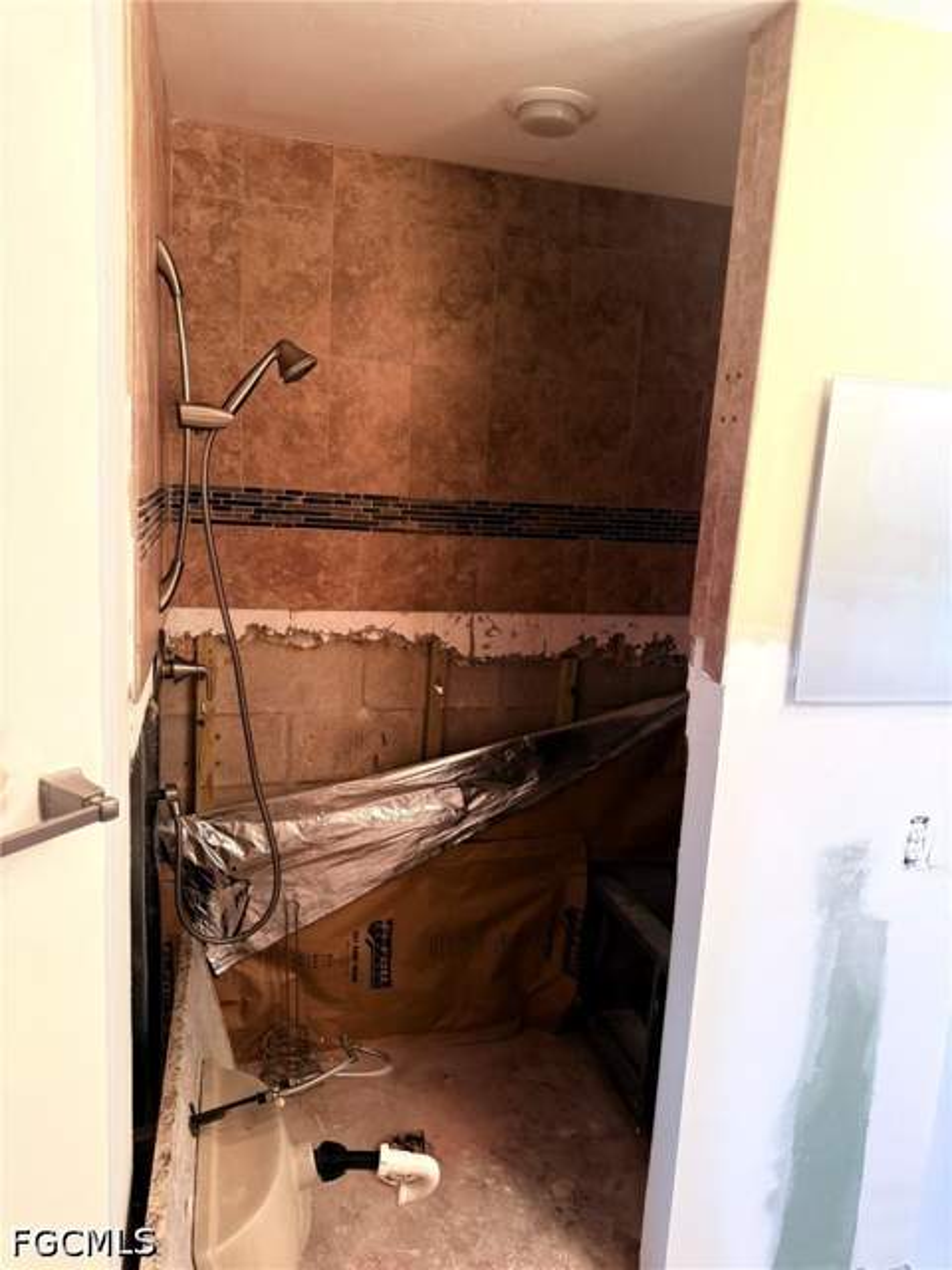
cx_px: 476
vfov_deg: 71.6
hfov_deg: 56.8
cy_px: 635
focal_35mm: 24
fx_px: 880
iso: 400
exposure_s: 1/60
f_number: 1.78
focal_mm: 6.76
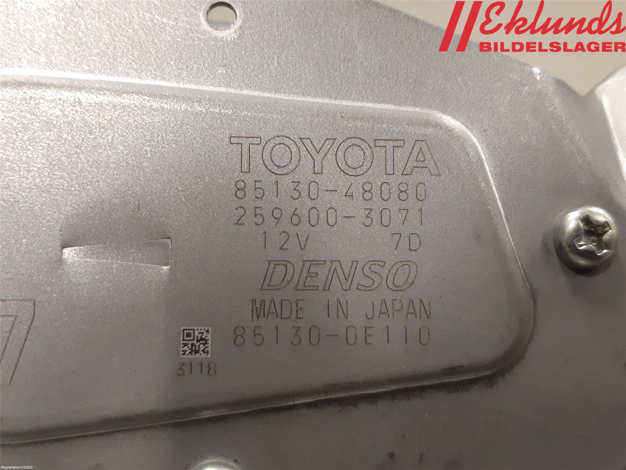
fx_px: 470
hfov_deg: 67.3
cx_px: 313
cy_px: 235
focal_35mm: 26
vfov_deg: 53.1
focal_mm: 3.93
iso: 200
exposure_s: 1/50
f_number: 1.7
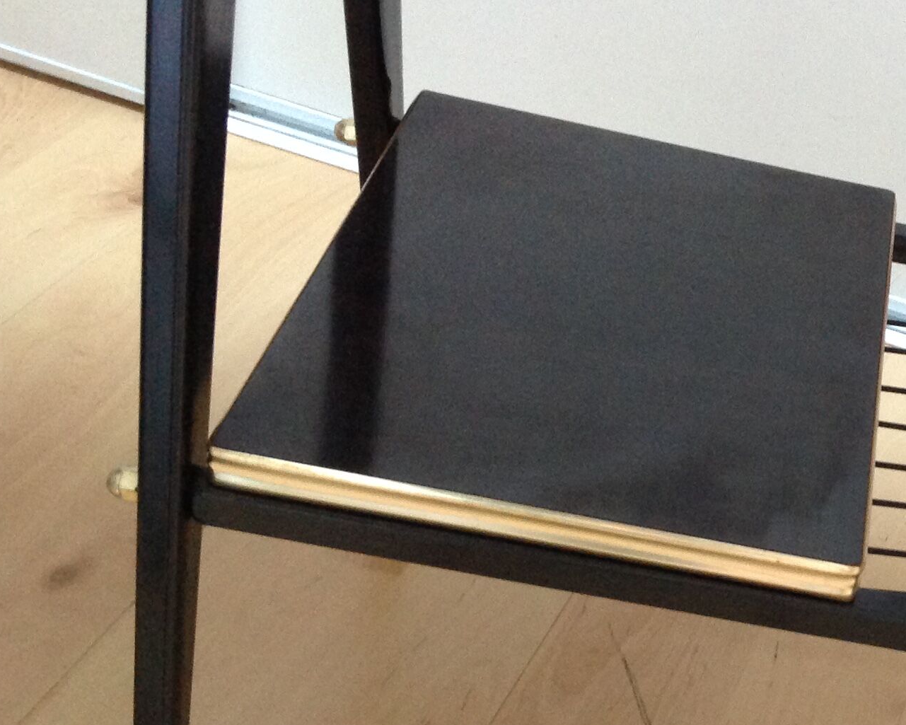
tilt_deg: -37.9
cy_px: 515
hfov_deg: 26.2
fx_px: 1850
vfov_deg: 22.0
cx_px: 885
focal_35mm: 69
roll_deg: -14.6
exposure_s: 1/15
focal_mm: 4.28
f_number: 2.4
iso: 250
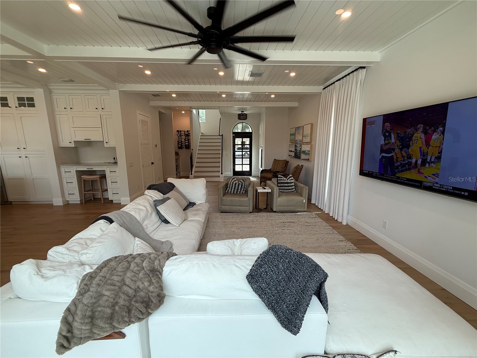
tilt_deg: -10.5
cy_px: 179
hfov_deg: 102.1
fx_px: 193
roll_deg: -0.3
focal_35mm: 14
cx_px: 238
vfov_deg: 85.7
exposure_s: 1/120
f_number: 2.2
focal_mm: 2.22
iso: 80
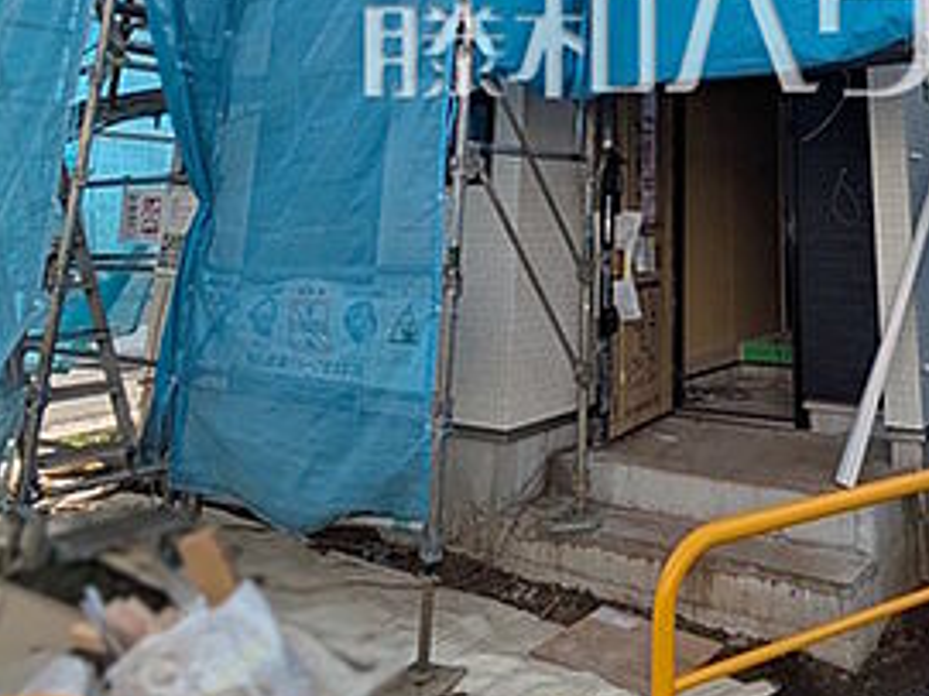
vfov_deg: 40.9
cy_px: 34
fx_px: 832
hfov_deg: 54.9
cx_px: 723
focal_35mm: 31
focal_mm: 1.83
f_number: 2.2
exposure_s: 1/3012
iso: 49
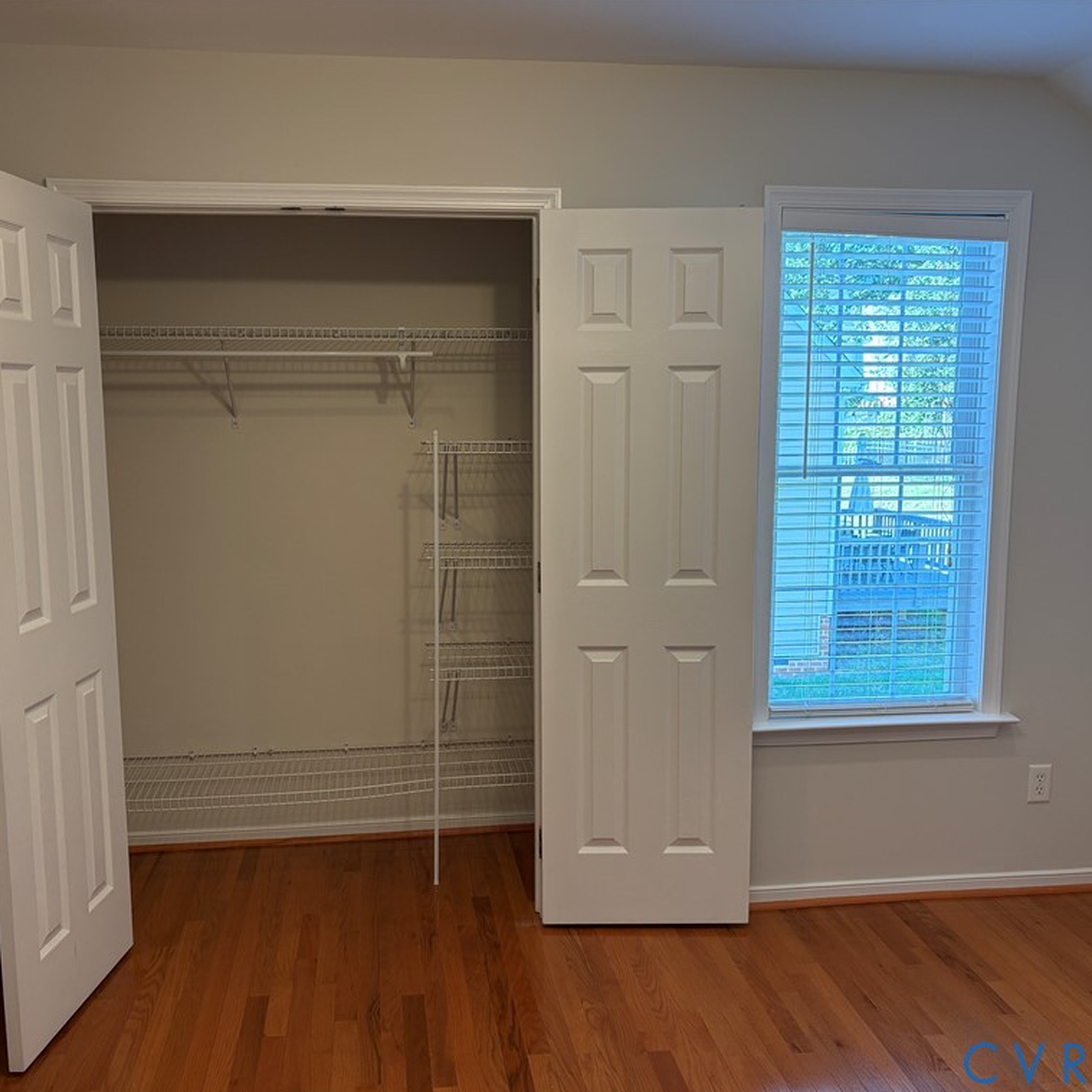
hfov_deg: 52.5
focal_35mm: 31
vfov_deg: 52.5
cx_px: 521
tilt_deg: -7.2
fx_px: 1106
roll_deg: +1.1
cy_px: 550
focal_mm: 5.96
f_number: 1.6
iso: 125
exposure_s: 1/148
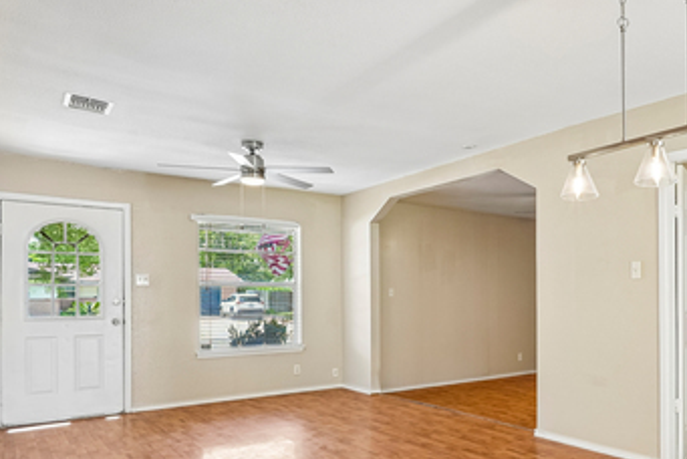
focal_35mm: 30
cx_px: 522
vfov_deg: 43.2
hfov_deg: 58.4
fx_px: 573
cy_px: 295
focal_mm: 16
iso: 400
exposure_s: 1/15
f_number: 8
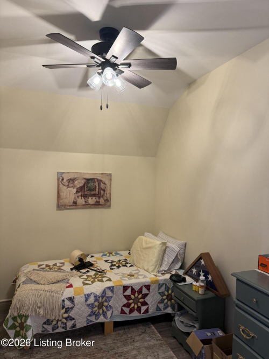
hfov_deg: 56.8
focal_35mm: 24
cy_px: 180
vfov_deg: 71.6
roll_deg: -1.8
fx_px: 249
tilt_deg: +0.9
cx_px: 134
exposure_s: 1/60
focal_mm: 6.76
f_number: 1.78
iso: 160
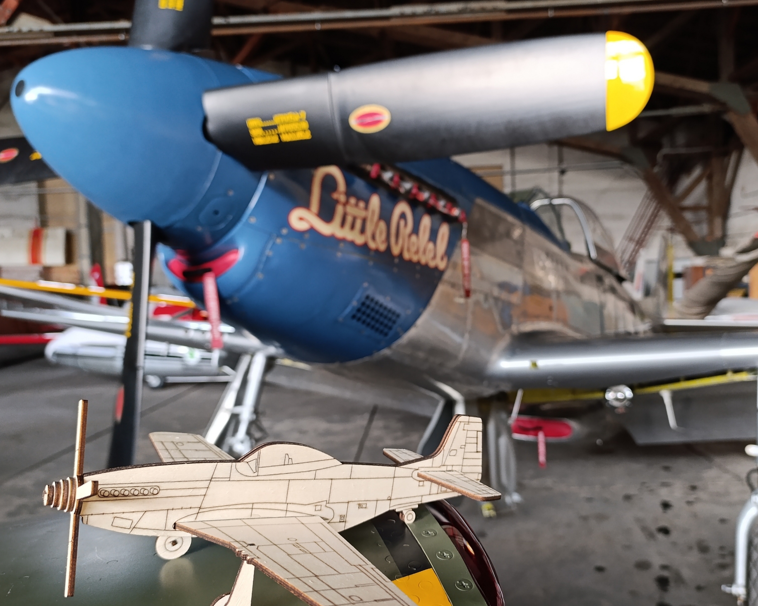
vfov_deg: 51.4
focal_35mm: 28
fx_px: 628
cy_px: 345
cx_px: 394
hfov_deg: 62.2
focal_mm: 6.14
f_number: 1.6
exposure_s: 1/50
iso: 1000
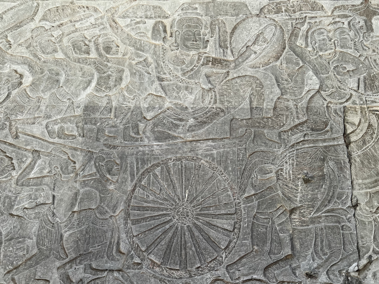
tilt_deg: +10.9
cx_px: 190
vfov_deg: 53.1
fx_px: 285
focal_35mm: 26
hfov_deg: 67.3
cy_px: 142
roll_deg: +0.1
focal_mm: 5.7
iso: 50
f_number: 1.5
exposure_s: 1/88
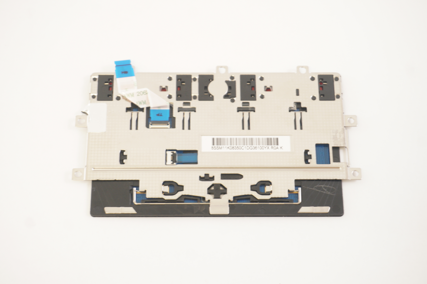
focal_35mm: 66
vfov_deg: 20.6
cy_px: 142
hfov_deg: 30.5
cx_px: 214
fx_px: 782
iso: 400
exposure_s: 1/13
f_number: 5.6
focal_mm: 44
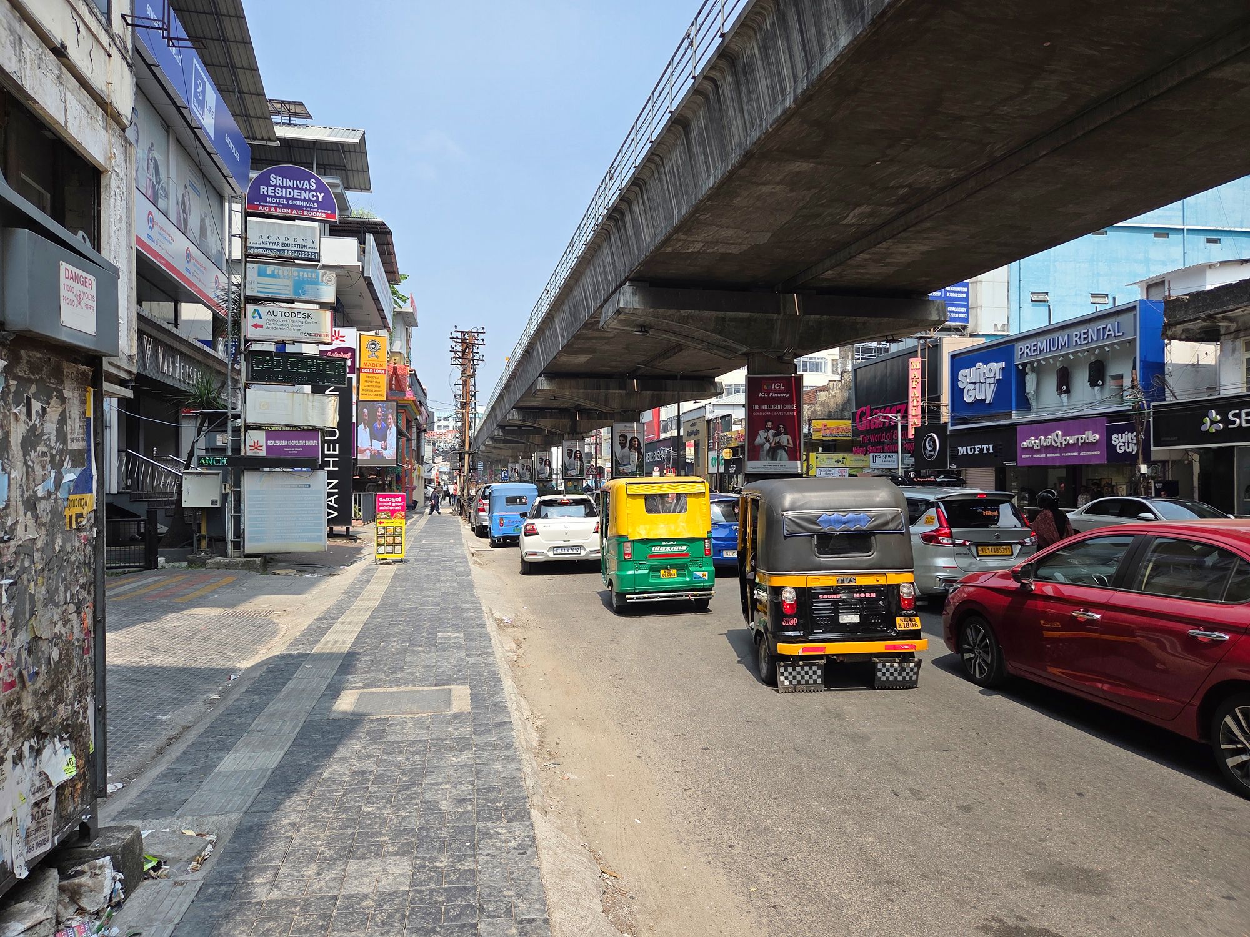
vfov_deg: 58.9
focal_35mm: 23
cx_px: 625
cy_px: 468
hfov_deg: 73.9
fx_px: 831
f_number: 1.8
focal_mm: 5.4
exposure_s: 1/3427
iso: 80
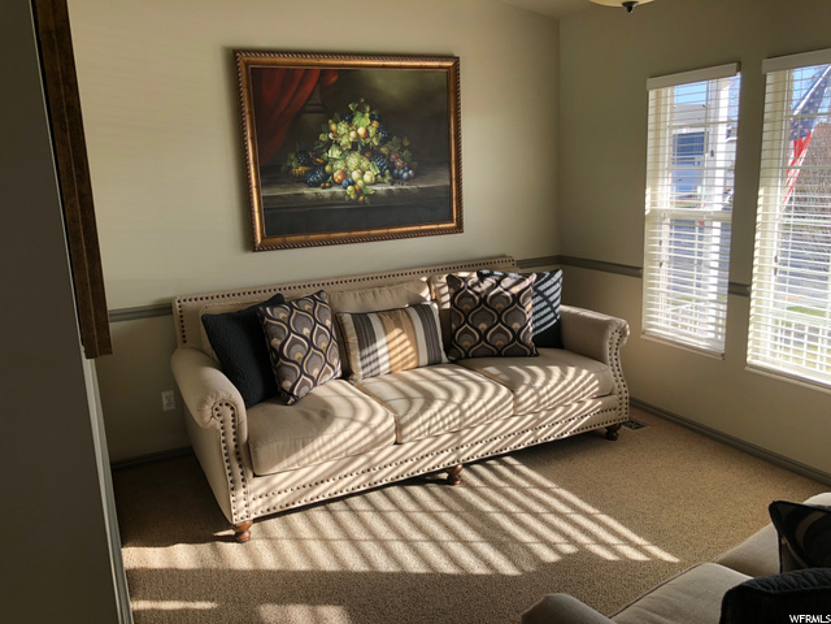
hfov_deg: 63.4
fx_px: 672
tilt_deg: -12.8
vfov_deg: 49.7
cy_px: 312
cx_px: 416
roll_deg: +2.8
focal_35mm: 28
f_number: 1.8
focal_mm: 3.99
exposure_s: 1/167
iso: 20
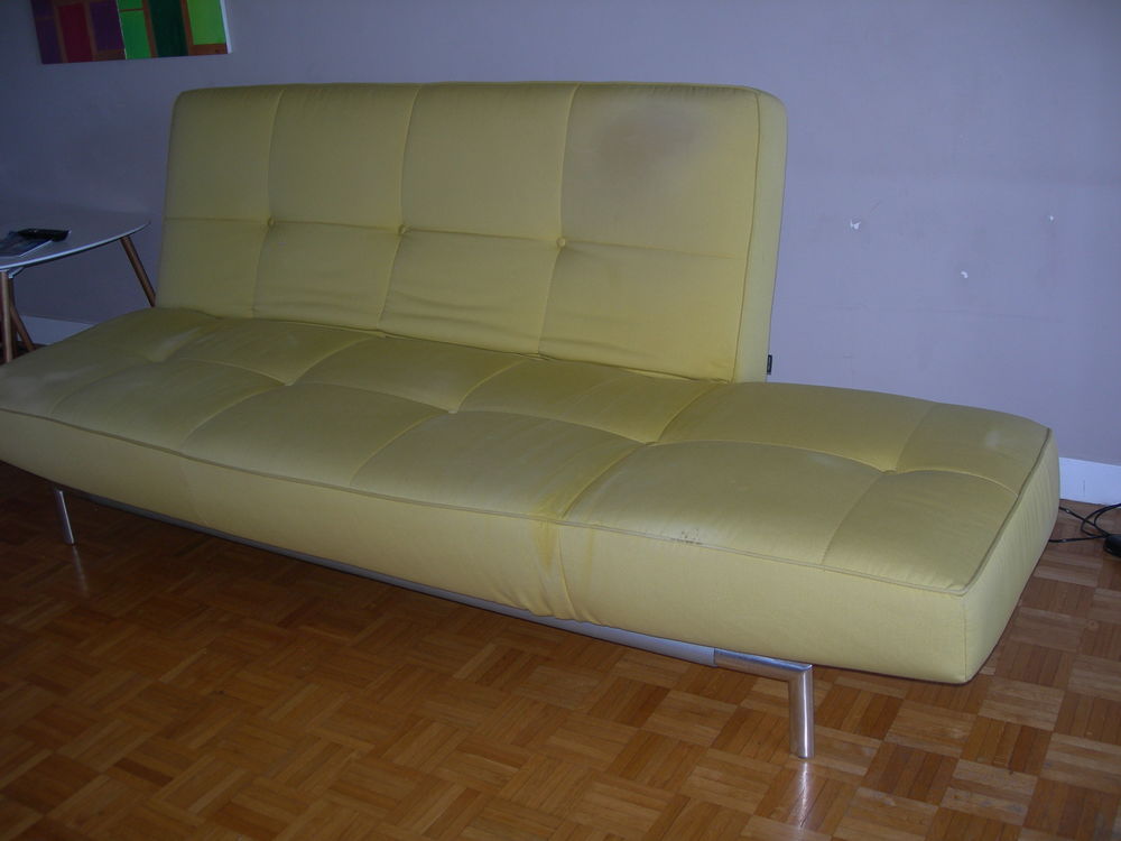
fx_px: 1231
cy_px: 420
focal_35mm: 38
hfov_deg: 49.0
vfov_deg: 37.7
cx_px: 560
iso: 50
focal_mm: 7.8
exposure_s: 1/60.1
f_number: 2.8
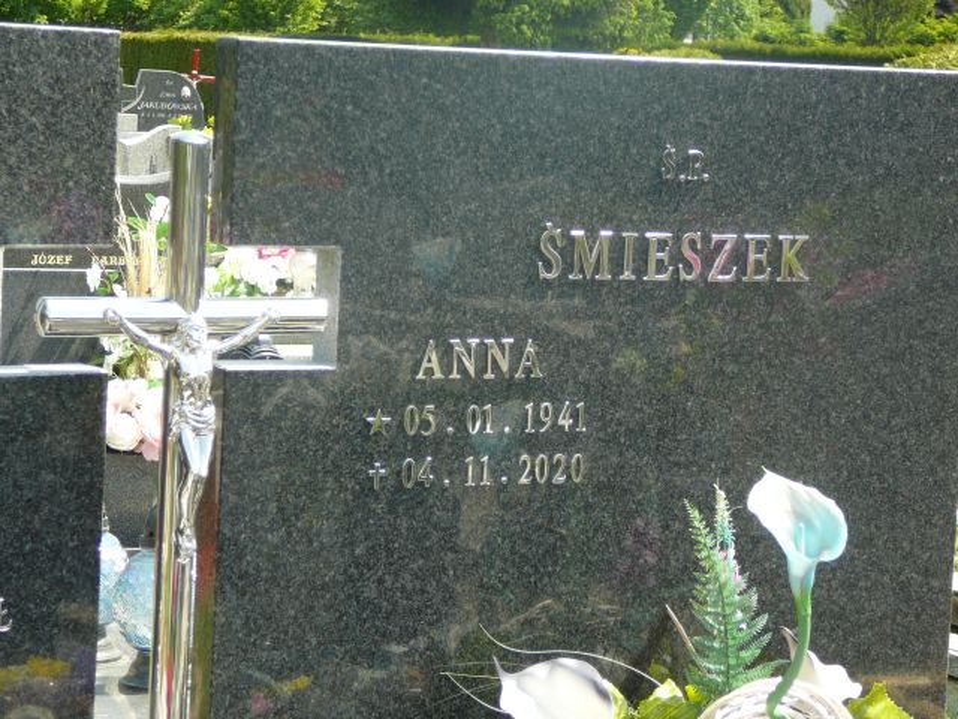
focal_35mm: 95
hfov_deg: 20.7
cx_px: 479
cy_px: 360
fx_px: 2629
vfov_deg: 15.6
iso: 80
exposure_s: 1/200
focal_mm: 14.1
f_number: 3.9
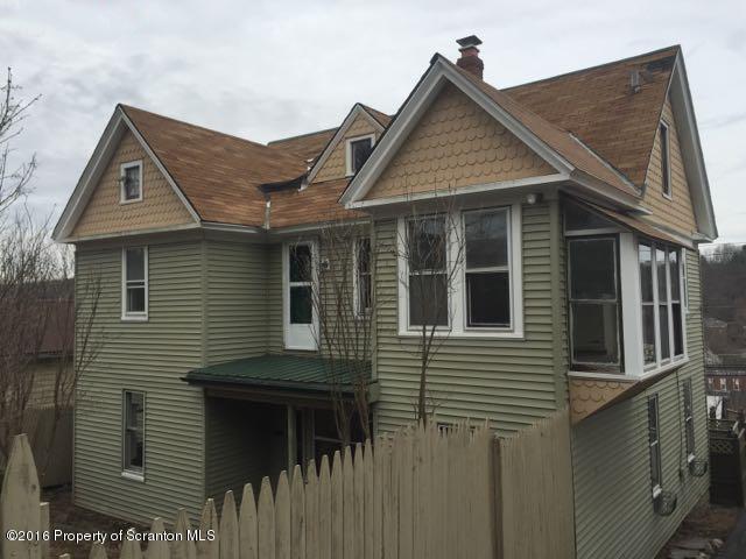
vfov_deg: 48.2
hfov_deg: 61.7
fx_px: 625
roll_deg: +2.9
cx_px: 373
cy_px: 280
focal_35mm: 29
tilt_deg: +0.8
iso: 32
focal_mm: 4.15
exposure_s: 1/1883
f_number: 2.2
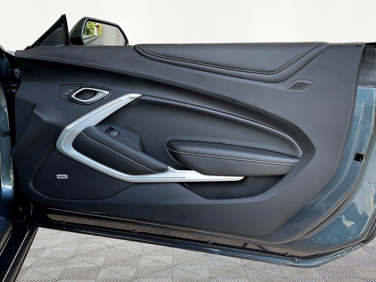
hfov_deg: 61.7
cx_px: 188
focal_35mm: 29
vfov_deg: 48.2
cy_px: 141
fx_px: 315
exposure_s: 1/122
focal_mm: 3
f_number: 1.8
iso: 25
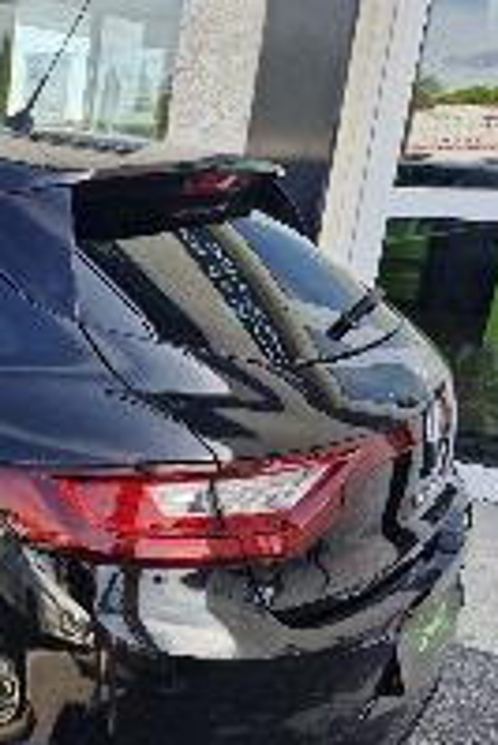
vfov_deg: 38.6
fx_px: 1036
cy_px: 554
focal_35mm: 50
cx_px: -210
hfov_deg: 22.9
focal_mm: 5.54
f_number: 1.8
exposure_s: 1/334
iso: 50
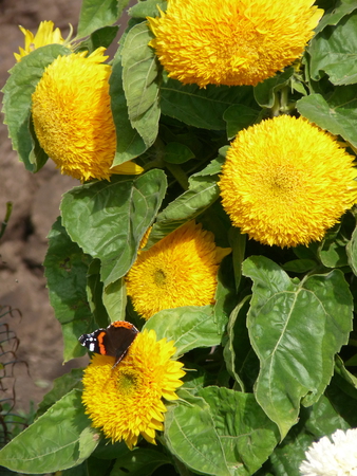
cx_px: 178
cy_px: 238
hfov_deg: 3.1
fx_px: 6677
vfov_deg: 4.1
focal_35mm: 486
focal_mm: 86.4
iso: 200
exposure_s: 1/800
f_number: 5.6
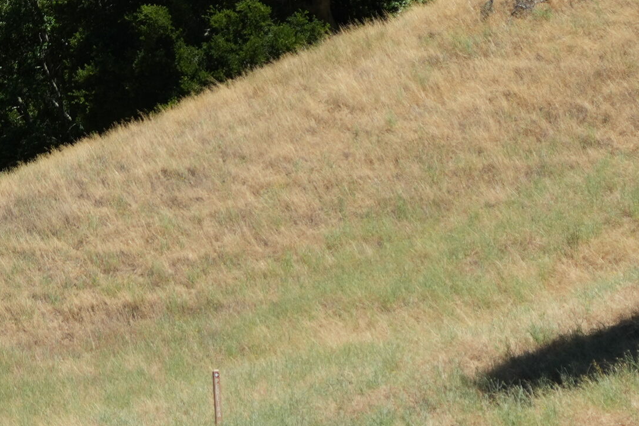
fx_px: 3939
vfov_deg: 6.2
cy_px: 328
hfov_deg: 9.3
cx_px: 362
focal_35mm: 222
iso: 250
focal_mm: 56
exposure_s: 1/1600
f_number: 4.5
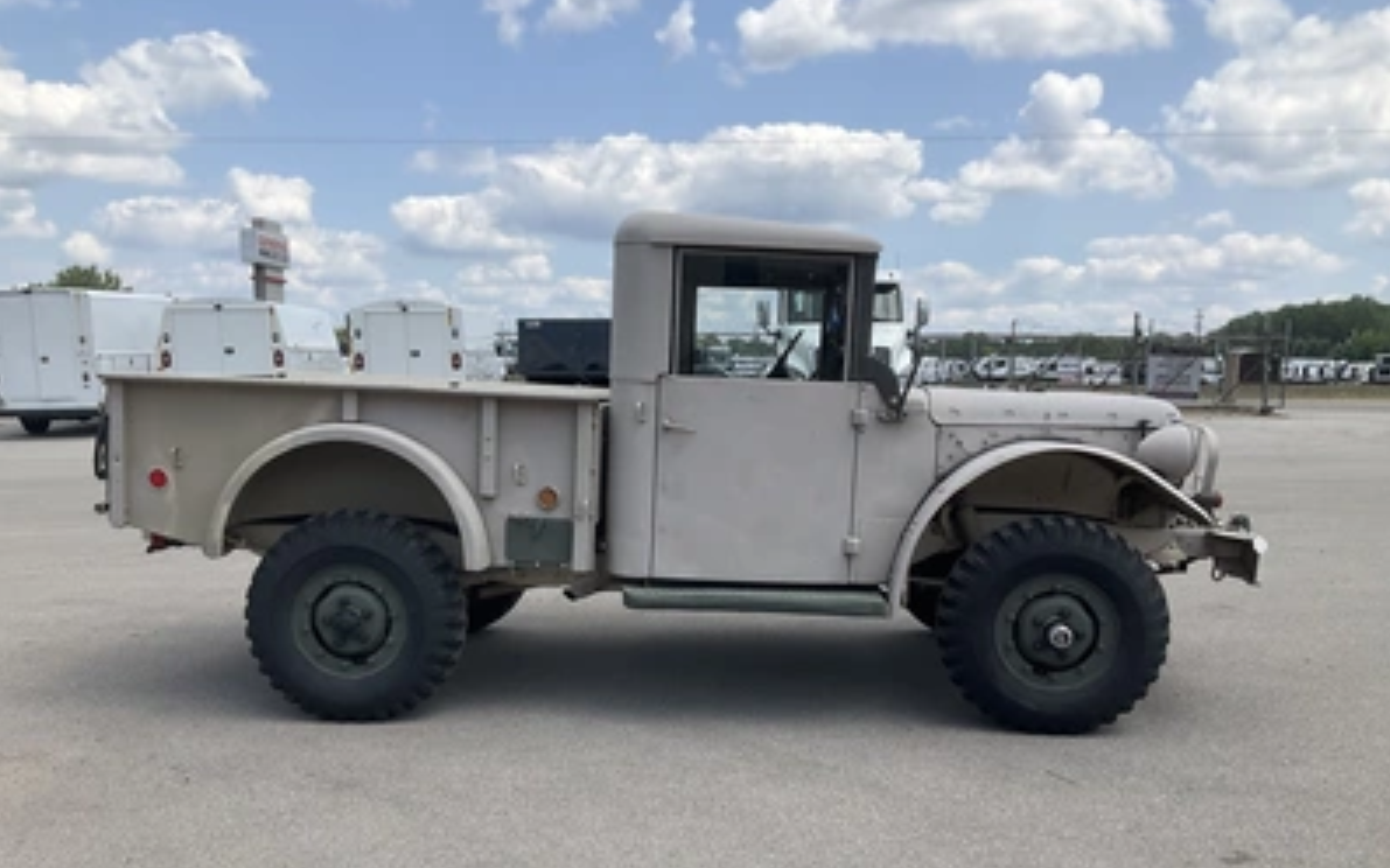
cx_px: 697
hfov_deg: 61.2
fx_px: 1174
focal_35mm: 31
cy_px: 508
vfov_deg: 40.5
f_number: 1.8
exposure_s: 1/1848
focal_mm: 3
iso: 25
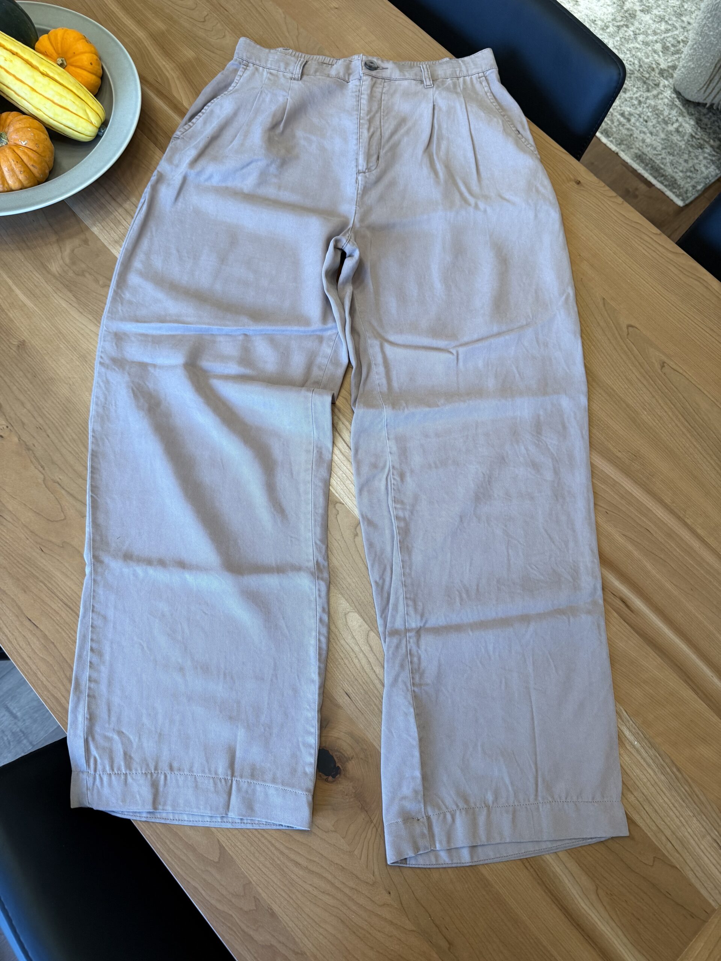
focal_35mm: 24
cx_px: 360
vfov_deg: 71.6
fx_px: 667
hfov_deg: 56.8
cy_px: 480
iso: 200
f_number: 1.78
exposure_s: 1/60
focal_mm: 6.76
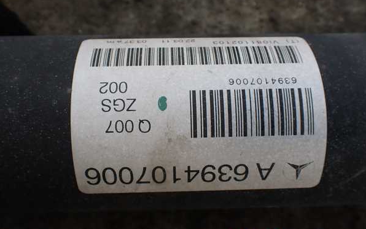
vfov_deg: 39.5
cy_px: 111
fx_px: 319
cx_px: 184
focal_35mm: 32
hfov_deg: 59.6
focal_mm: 5.4
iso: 100
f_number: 3.2
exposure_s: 1/400
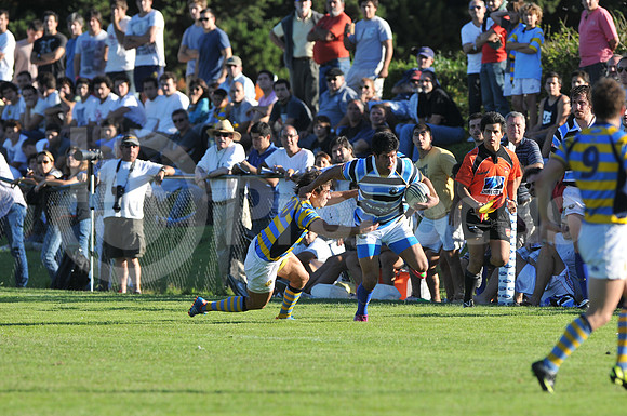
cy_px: 208
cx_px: 314
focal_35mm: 450
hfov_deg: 4.6
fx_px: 7827
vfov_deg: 3.0
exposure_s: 1/1000
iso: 200
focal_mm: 300
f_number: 3.5
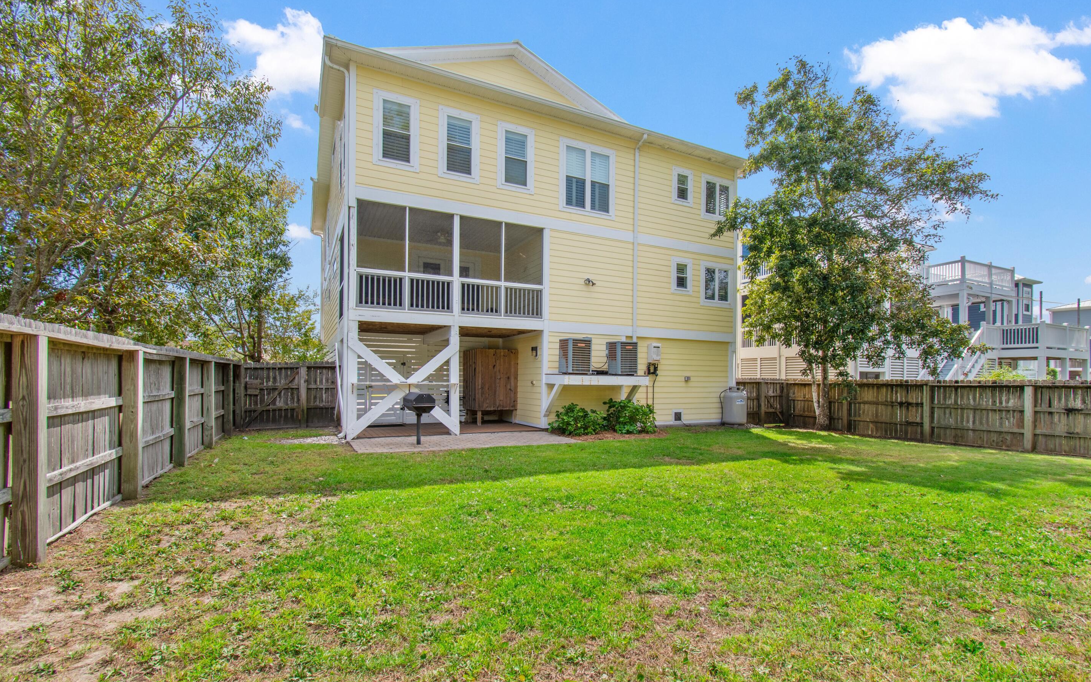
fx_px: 476
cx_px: 568
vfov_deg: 71.1
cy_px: 377
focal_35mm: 16
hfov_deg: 97.8
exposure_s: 1/250
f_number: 8
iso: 100
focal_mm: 10
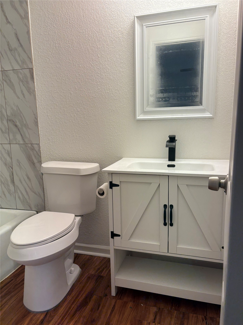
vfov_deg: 67.3
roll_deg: +0.5
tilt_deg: -8.4
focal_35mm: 26
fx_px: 243
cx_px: 122
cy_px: 162
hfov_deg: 53.1
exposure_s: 1/120
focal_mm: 5.96
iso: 64
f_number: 1.6
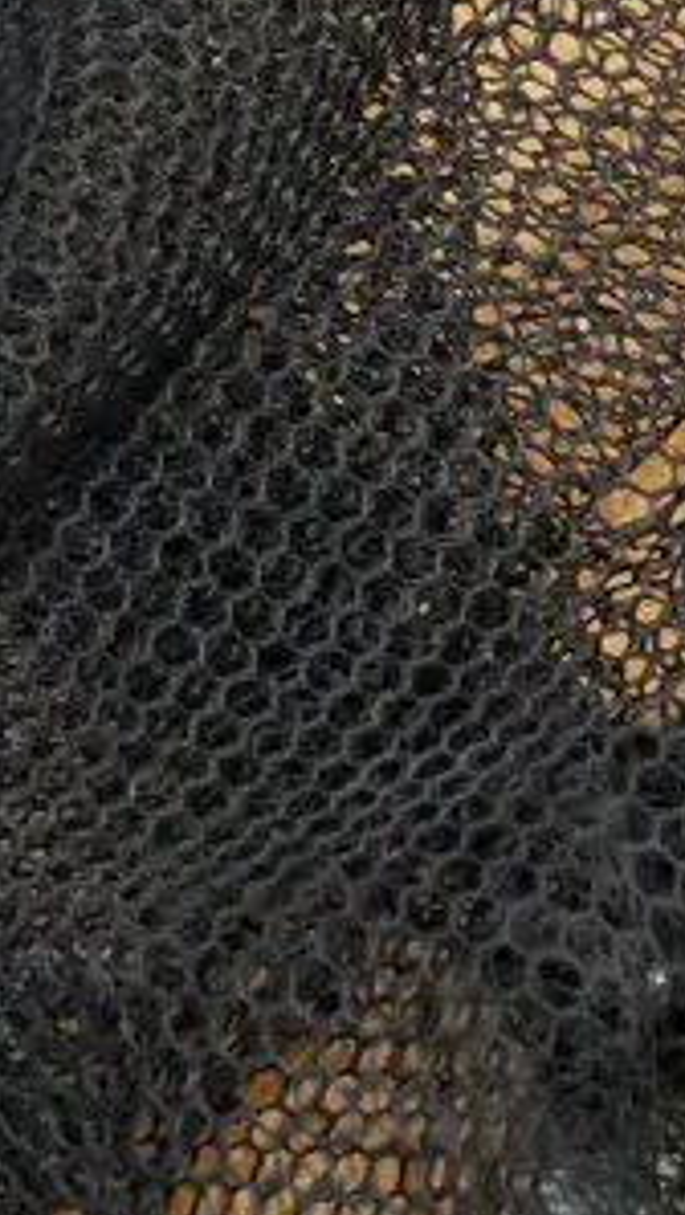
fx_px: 9413
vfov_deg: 7.4
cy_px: 791
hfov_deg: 4.2
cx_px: 707
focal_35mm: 292
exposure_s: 1/160
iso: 3200
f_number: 5.4
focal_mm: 39
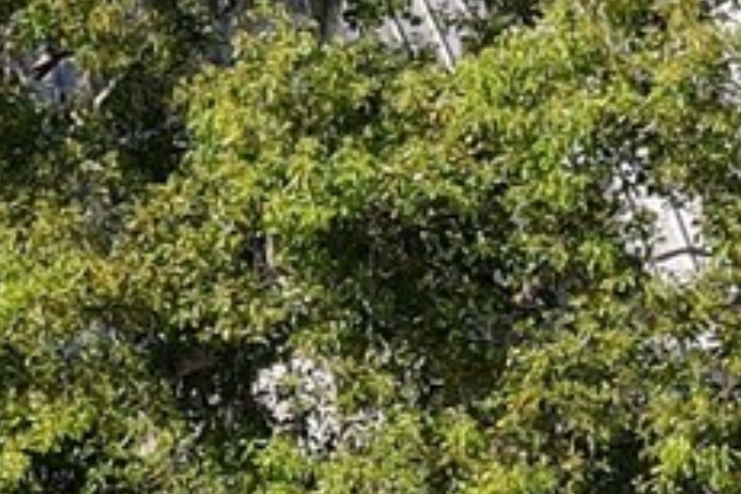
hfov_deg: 11.8
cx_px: 144
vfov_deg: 7.9
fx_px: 3561
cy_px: -29
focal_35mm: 173
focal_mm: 4.5
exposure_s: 1/400
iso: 110
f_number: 2.8
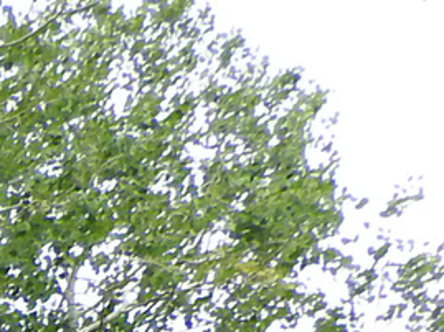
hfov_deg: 8.3
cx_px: -1086
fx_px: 2344
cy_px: 1188
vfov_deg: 6.8
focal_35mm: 183
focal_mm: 4.3
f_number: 3.3
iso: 100
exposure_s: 1/320
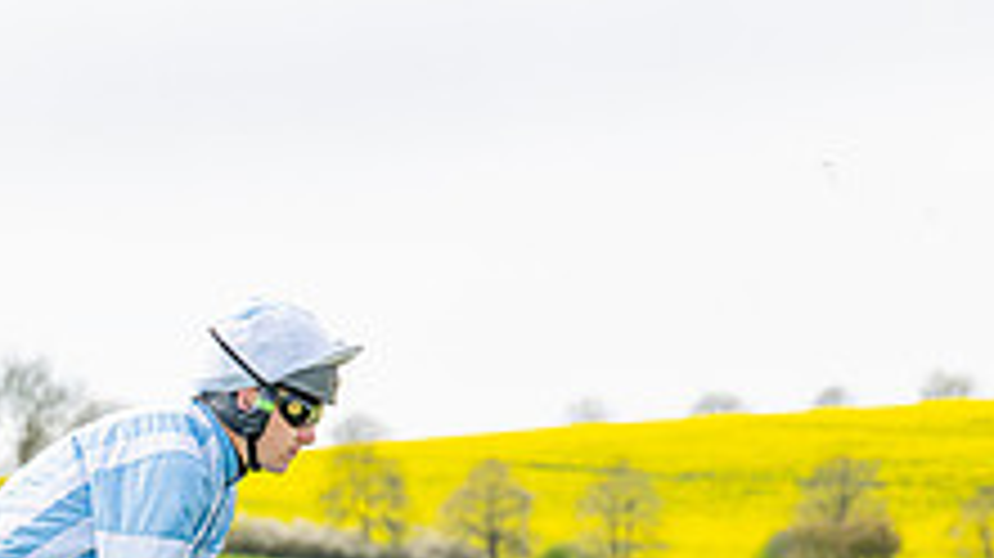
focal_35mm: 224
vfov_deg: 5.3
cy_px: 968
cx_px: 119
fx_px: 5900
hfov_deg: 9.6
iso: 200
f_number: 4
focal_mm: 70
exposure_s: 1/1250
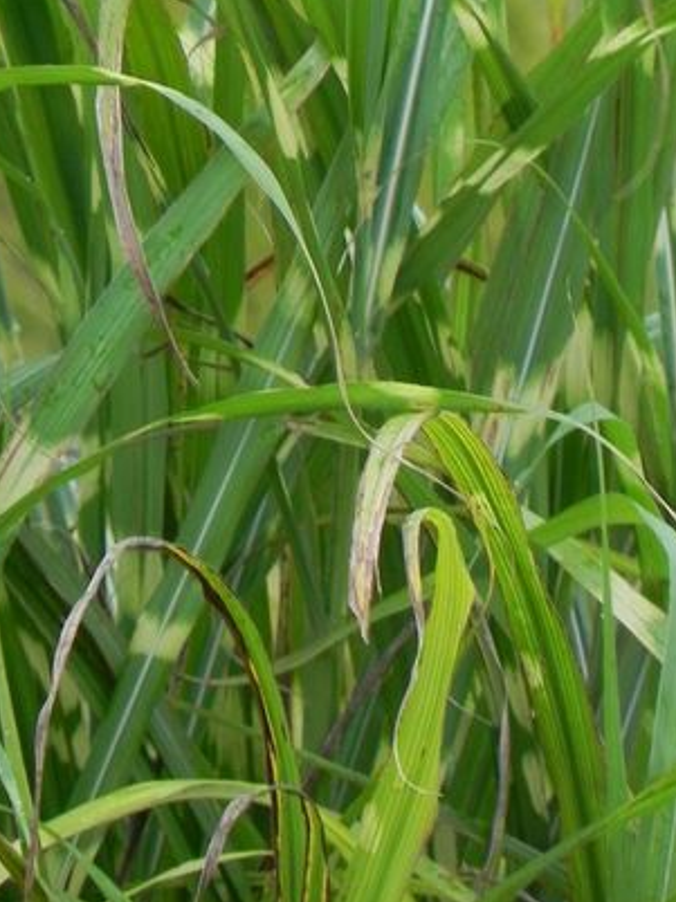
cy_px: 63
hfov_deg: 1.4
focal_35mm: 1095
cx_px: 213
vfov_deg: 1.8
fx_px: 28542
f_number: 5
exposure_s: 1/60
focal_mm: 97.8
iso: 160
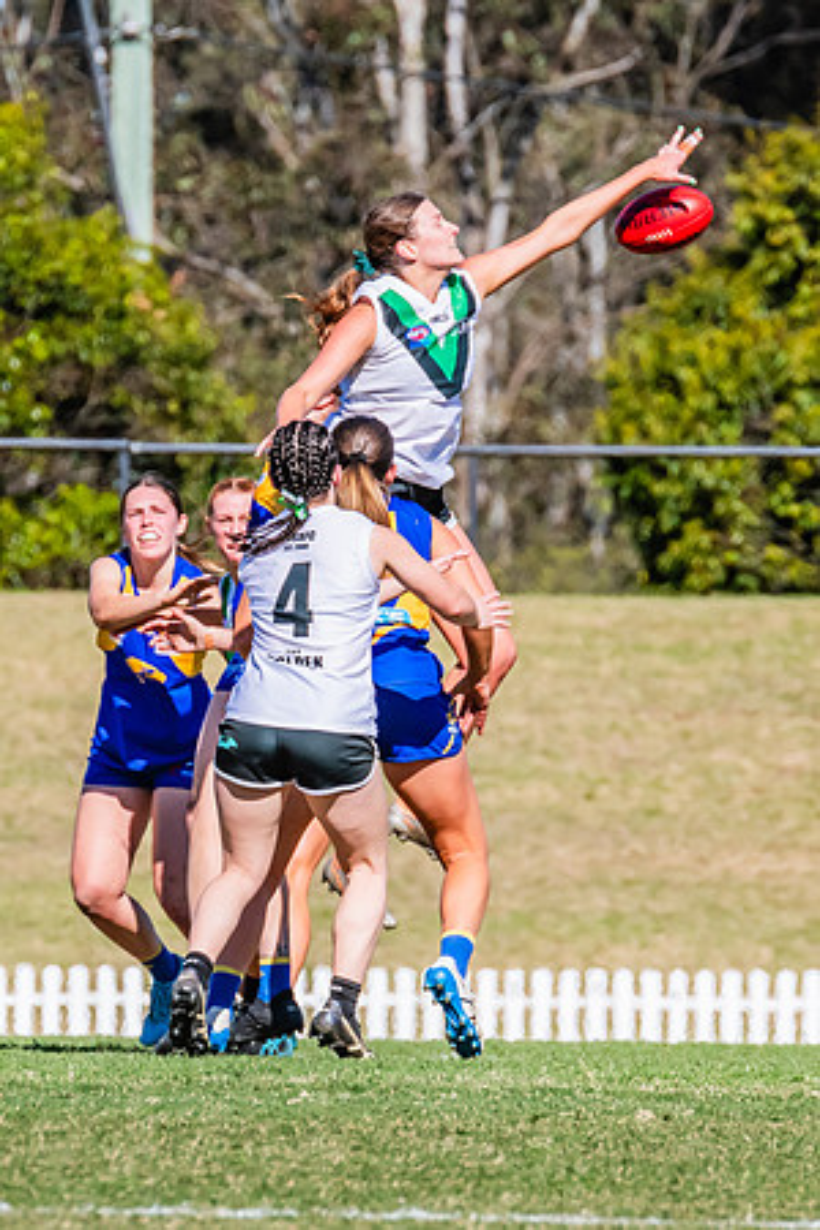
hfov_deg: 1.4
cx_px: 236
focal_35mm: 961
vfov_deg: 2.1
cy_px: 546
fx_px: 32843
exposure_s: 1/1250
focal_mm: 420
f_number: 11
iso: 640
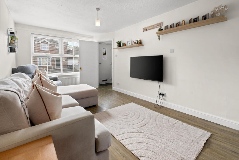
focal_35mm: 15
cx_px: 120
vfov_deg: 77.3
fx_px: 100
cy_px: 80
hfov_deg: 100.4
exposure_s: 1/1.67
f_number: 8
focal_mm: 10
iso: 160
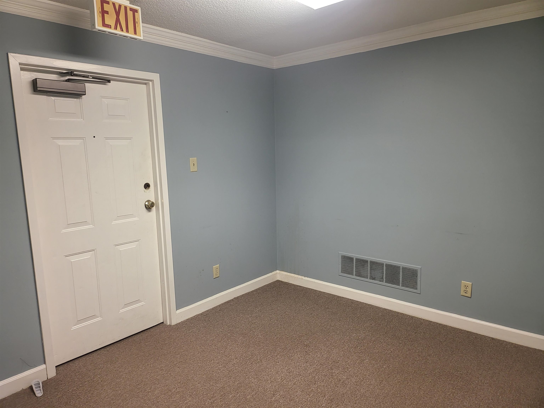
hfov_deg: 71.6
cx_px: 272
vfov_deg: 56.8
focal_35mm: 24
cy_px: 204
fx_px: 377
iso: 200
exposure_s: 1/60
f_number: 1.8
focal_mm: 5
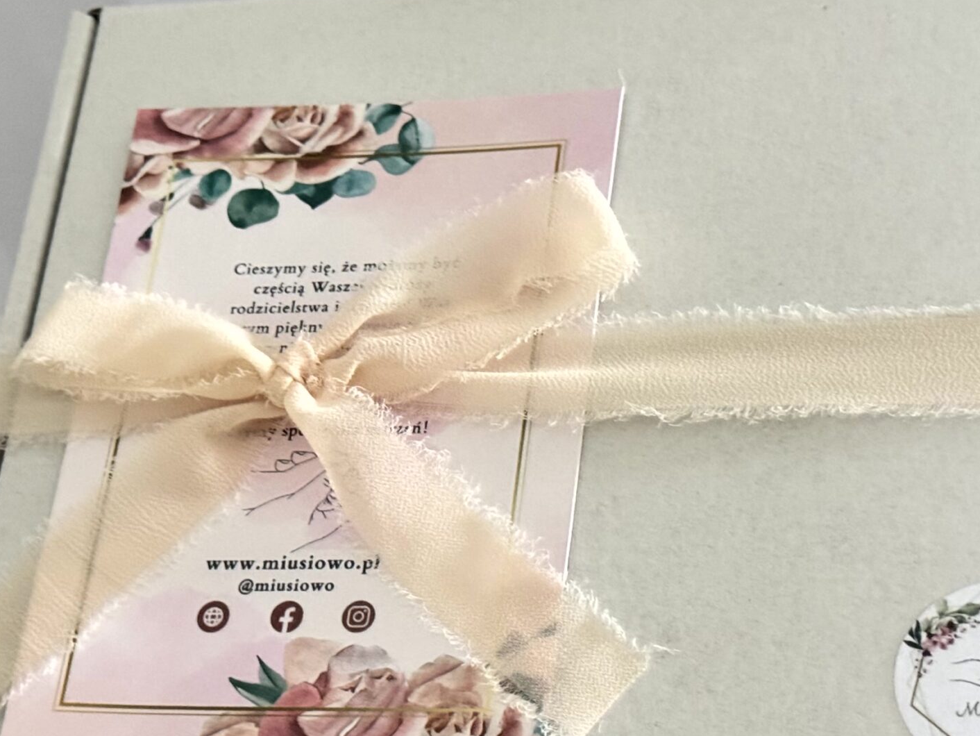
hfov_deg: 22.5
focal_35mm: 87
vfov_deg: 17.0
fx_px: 2464
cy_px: 393
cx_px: 452
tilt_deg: -42.0
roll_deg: +16.8
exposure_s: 1/30
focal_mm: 6.76
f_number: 1.78
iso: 500
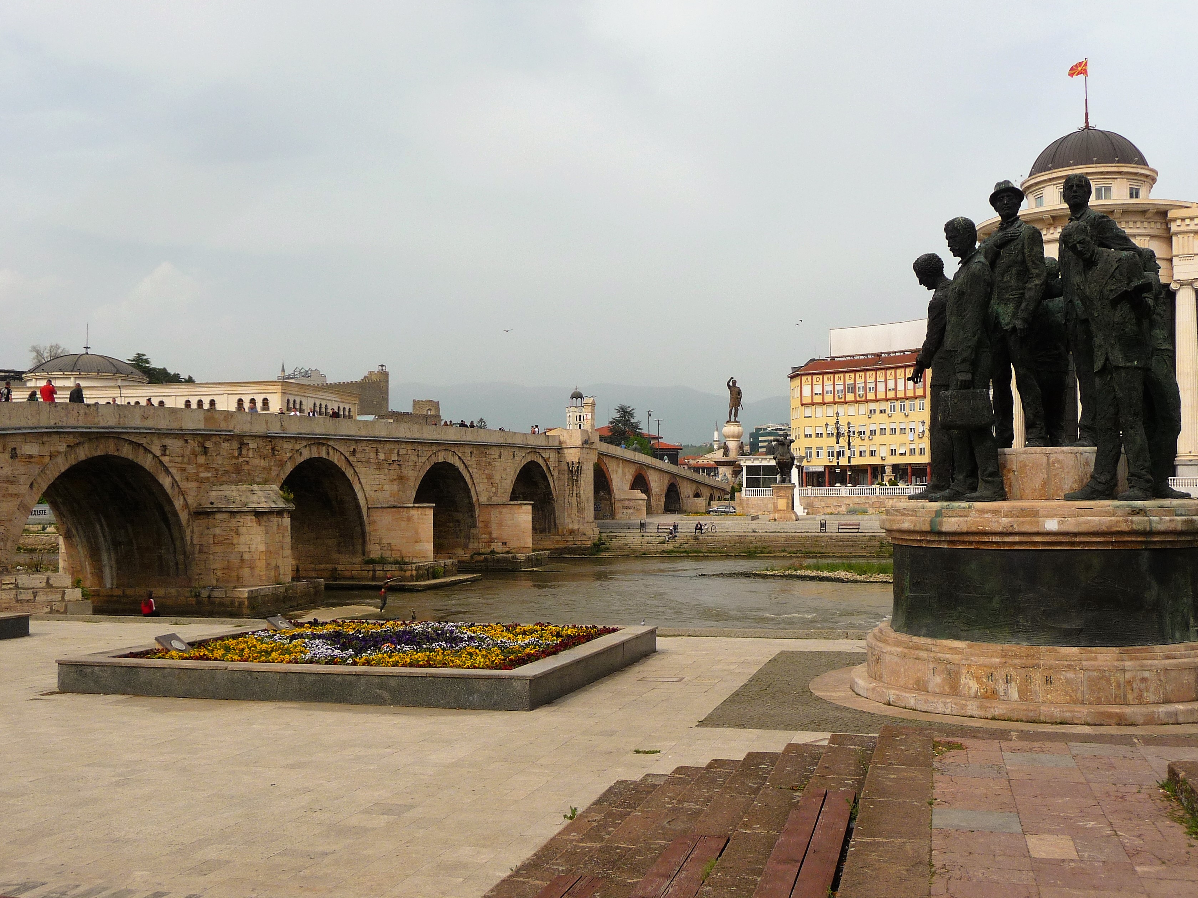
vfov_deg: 38.7
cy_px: 453
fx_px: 1280
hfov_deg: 50.1
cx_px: 610
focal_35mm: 37
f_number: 9
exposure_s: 1/320
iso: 100
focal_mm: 6
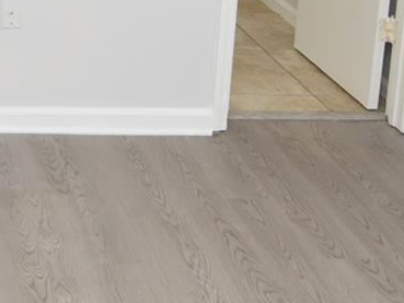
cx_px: -129
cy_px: -131
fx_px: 876
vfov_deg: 17.9
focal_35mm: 75
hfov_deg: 22.9
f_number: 4
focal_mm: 12
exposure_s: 1/60
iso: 400
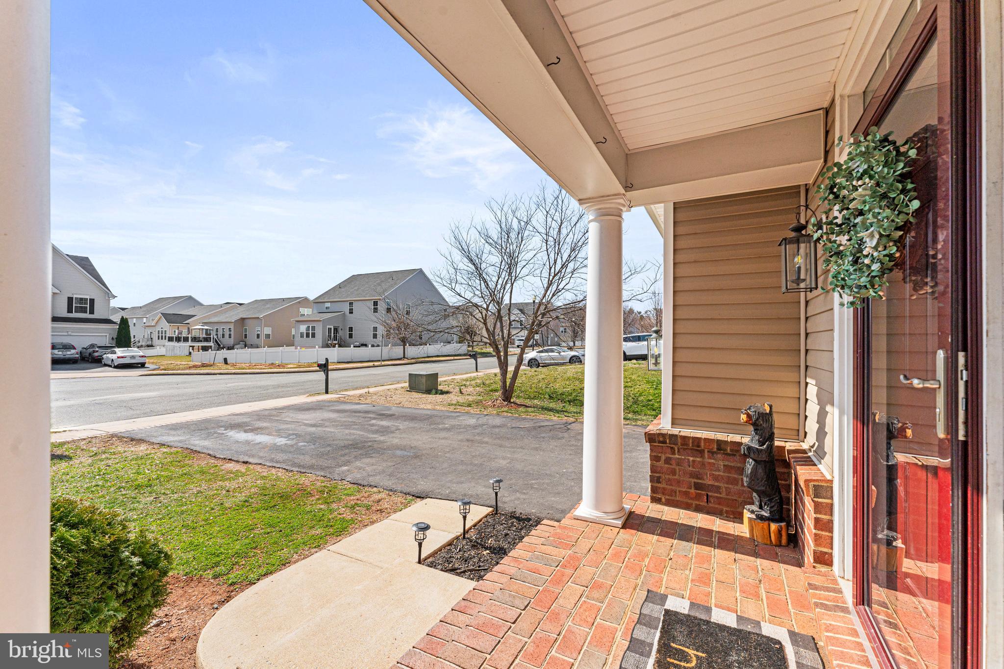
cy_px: 334
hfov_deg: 104.3
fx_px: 390
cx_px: 502
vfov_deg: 81.2
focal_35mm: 14
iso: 250
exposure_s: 1/800
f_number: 9
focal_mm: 14
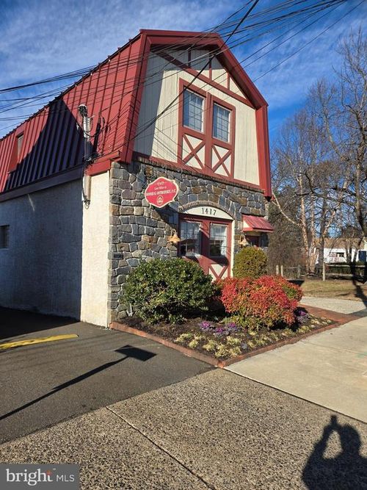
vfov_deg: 73.9
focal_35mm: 23
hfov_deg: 58.9
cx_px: 184
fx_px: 325
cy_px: 245
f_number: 1.8
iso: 25
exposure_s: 1/1989
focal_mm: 5.4
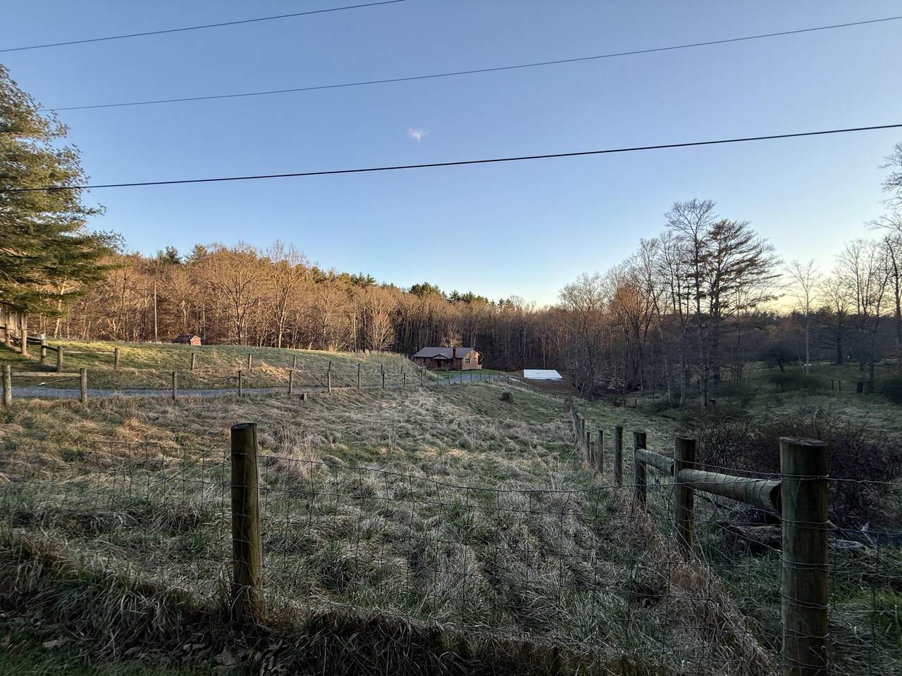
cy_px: 338
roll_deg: +0.2
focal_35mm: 14
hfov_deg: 102.1
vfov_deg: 85.7
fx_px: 365
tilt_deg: +0.1
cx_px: 451
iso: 50
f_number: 2.2
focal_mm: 2.22
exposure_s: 1/333
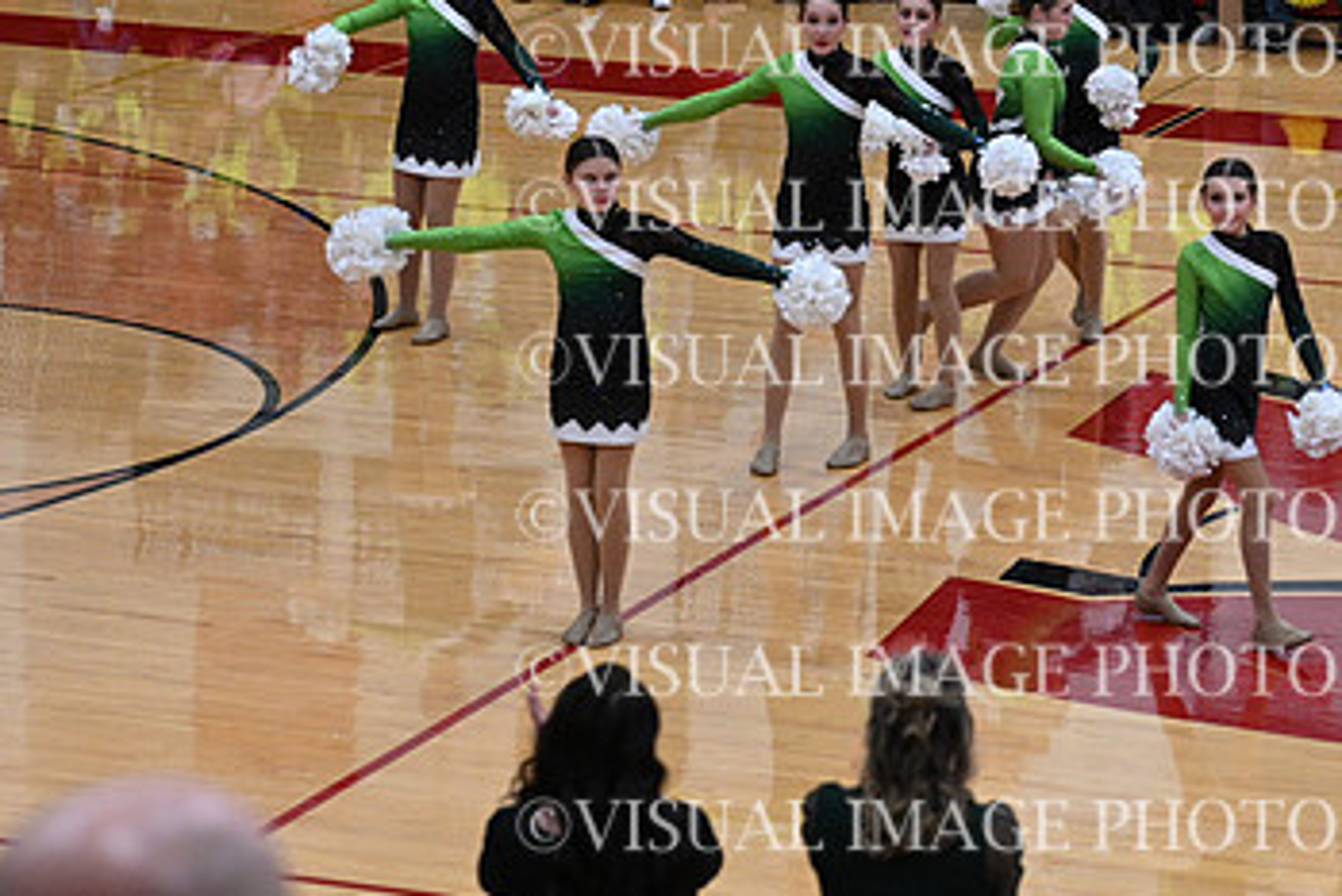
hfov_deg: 13.4
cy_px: 283
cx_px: 1073
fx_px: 5706
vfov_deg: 9.0
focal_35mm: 153
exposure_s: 1/400
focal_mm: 92
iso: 4000
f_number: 4
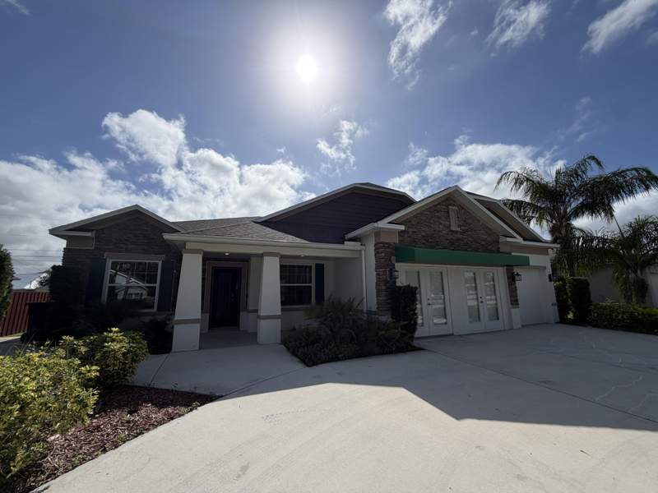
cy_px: 246
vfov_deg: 85.7
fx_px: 266
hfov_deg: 102.1
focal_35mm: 14
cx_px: 329
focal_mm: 2.22
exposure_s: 1/1901
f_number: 2.2
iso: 20
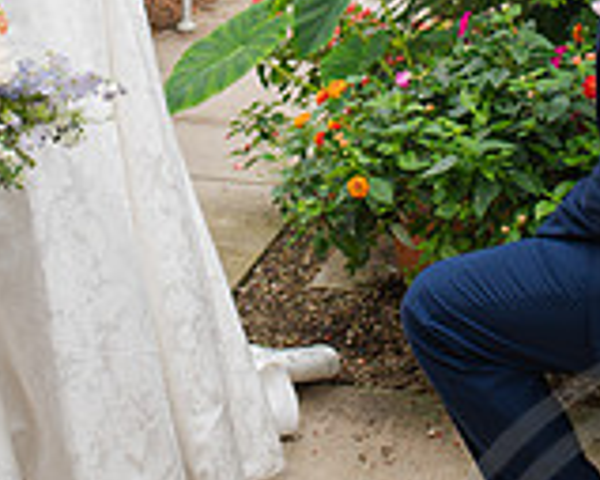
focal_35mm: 93
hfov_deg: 20.6
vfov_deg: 15.9
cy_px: -79
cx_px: 334
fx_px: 1650
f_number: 3.2
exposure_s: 1/320
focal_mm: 35
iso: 280
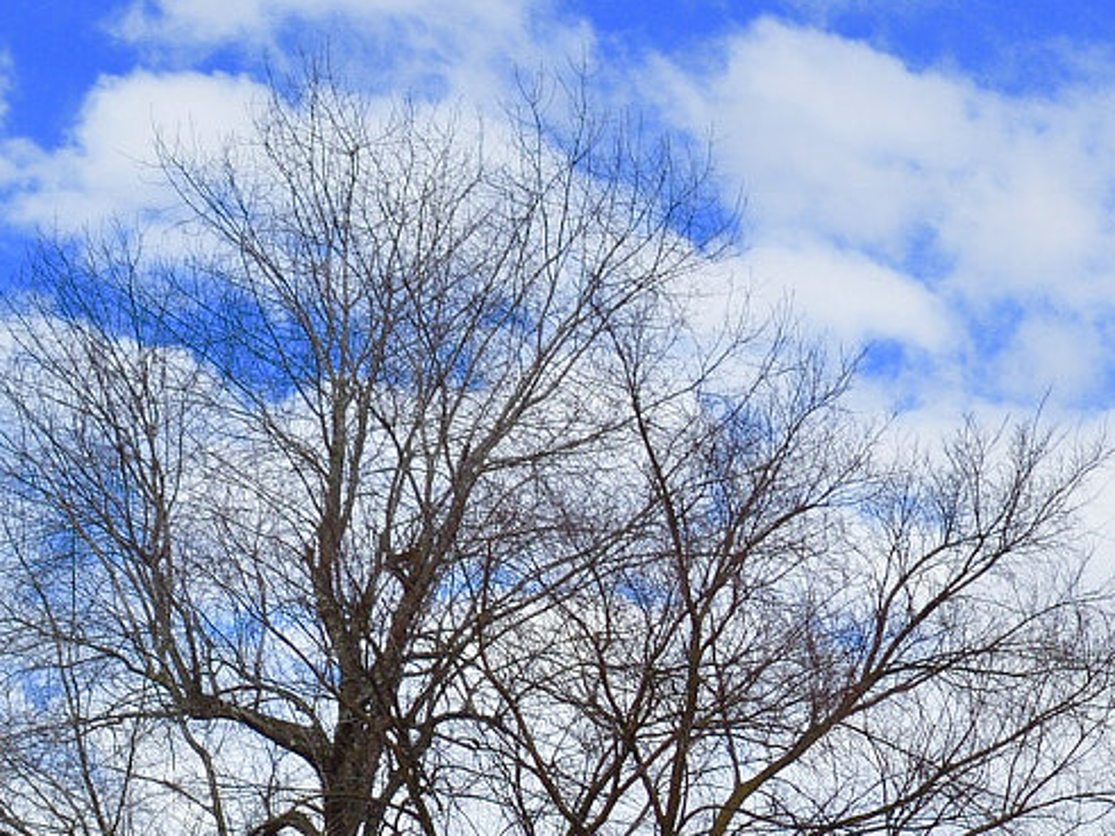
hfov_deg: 20.7
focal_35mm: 94
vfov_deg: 15.0
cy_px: 1093
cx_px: 852
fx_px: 3027
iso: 200
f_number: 8
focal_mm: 20
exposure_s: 1/400
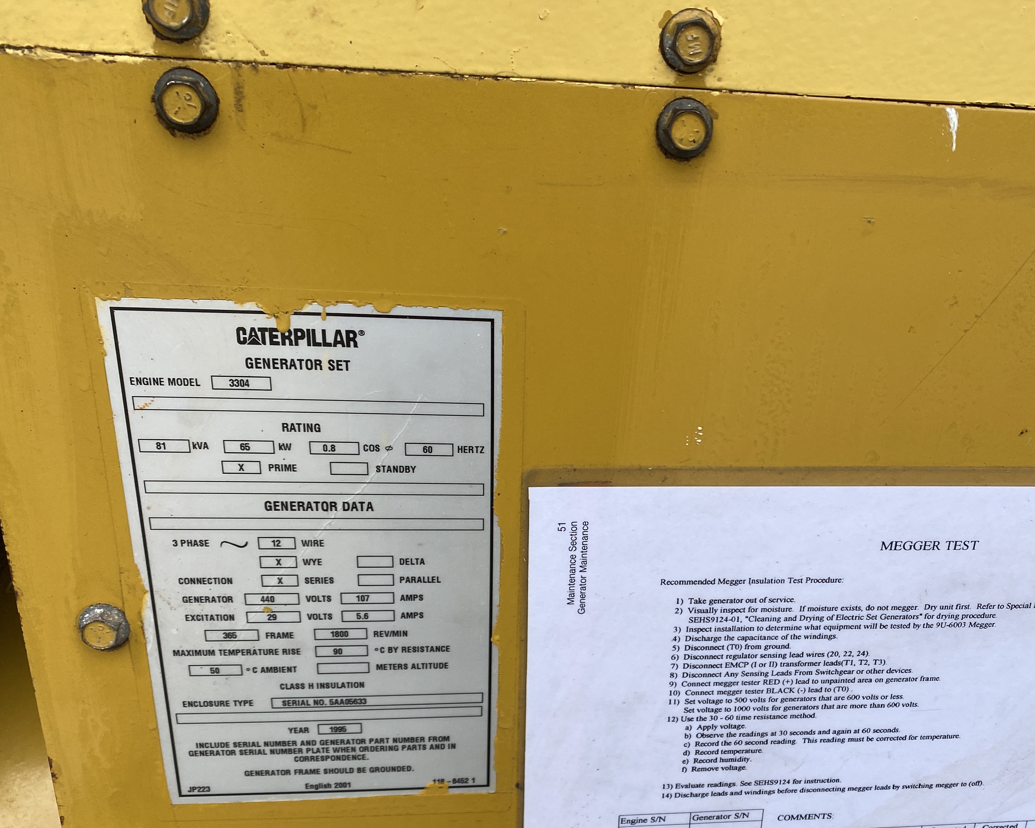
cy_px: 510
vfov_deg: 42.0
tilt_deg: -25.6
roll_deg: -3.8
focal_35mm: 35
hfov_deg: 51.1
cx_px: 635
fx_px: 1072
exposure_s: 1/100
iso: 64
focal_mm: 4.25
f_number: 1.8
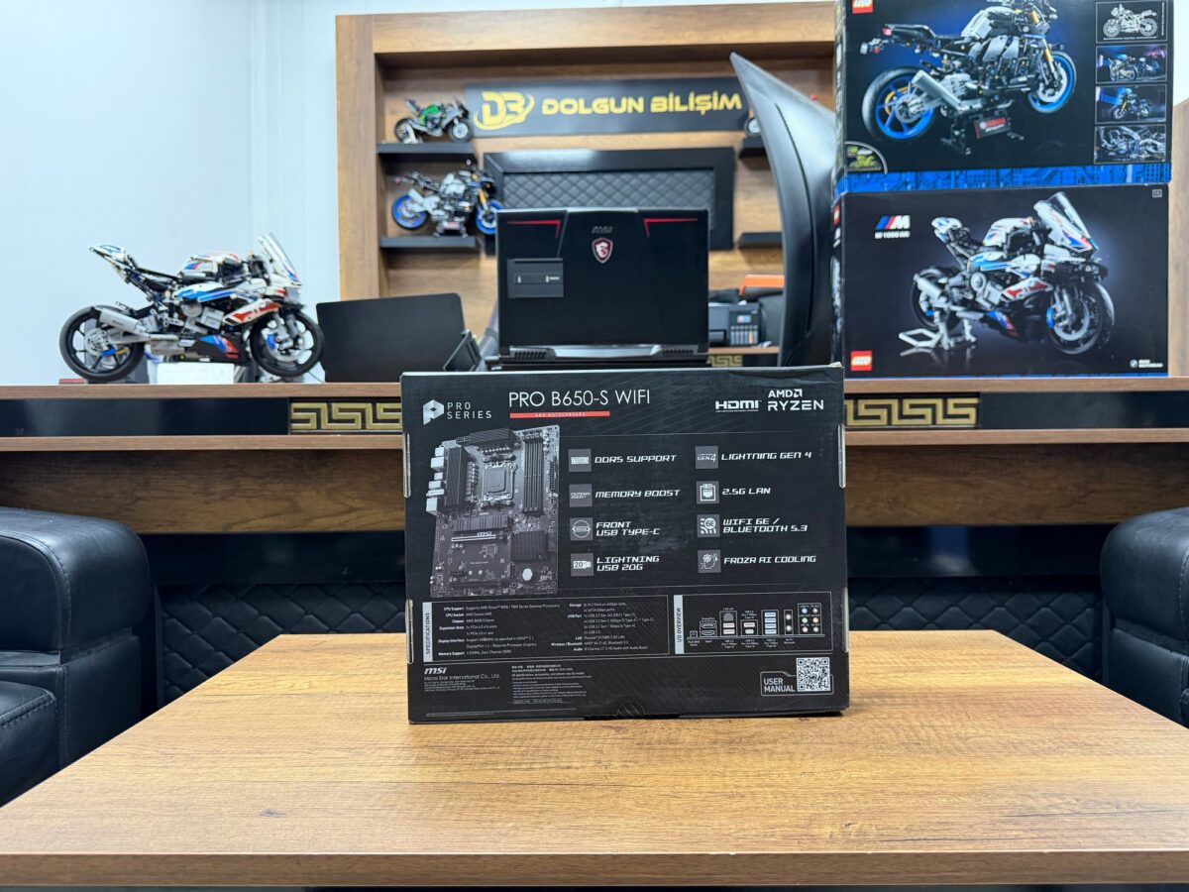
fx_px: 824
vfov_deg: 56.8
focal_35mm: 24
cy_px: 446
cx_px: 594
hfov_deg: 71.6
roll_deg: +0.9
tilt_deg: -1.0
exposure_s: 1/50
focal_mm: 6.76
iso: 400
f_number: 1.78
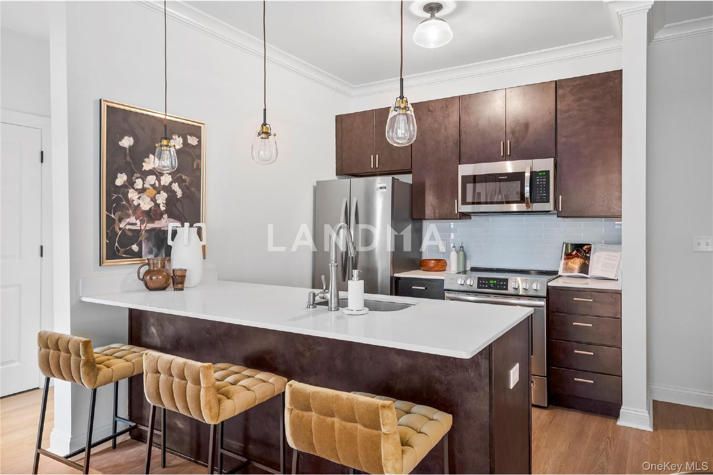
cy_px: 238
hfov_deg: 76.1
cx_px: 356
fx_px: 455
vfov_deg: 55.1
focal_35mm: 23
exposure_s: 1
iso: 400
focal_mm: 23
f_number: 8
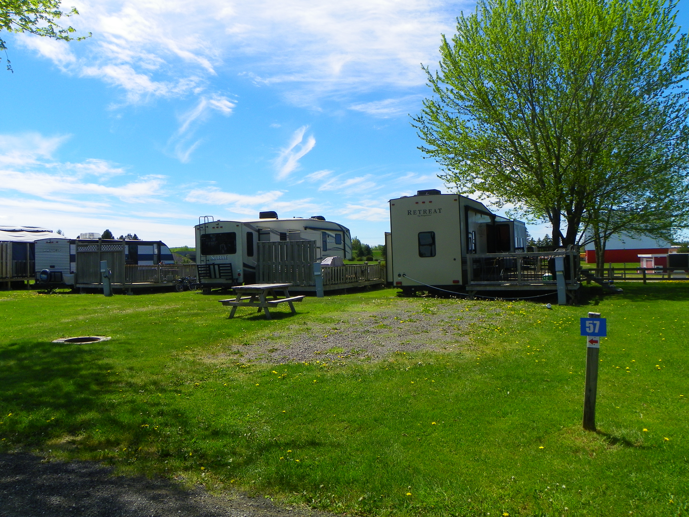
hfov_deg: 61.7
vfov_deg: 48.2
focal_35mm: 29
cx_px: 344
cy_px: 258
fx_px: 577
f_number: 5.6
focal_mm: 5.2
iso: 64
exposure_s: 1/320
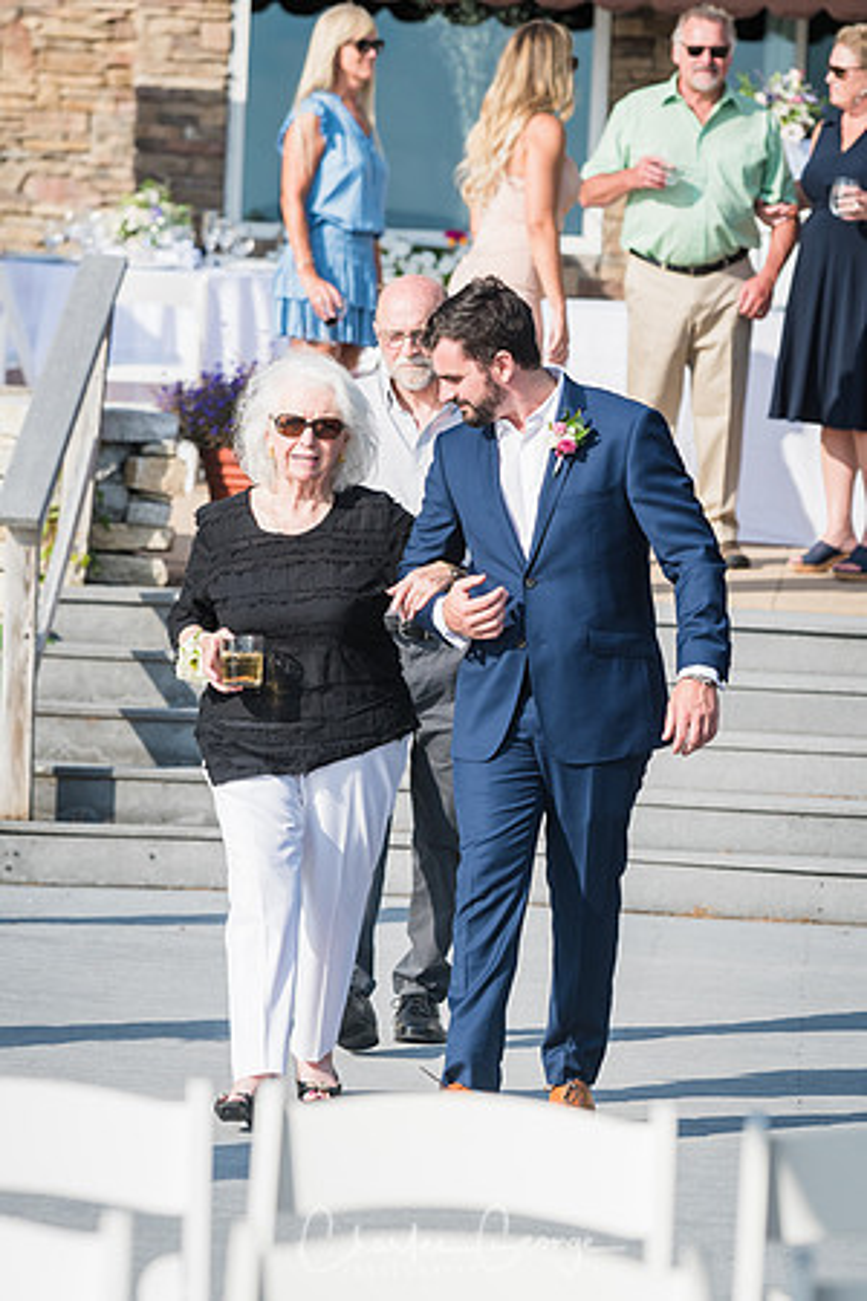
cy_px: 650
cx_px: 434
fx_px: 7315
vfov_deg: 10.2
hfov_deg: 6.8
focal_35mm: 202
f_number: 4
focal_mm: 135
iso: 200
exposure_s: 1/1600
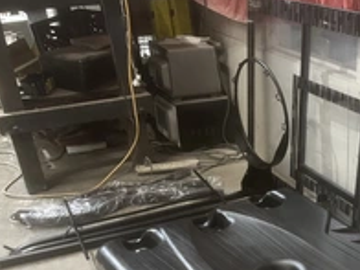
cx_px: 301
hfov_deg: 34.7
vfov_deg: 26.3
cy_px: 257
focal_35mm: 53
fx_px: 551
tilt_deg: -30.7
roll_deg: +1.6
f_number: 1.6
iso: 250
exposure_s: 1/60
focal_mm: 5.1
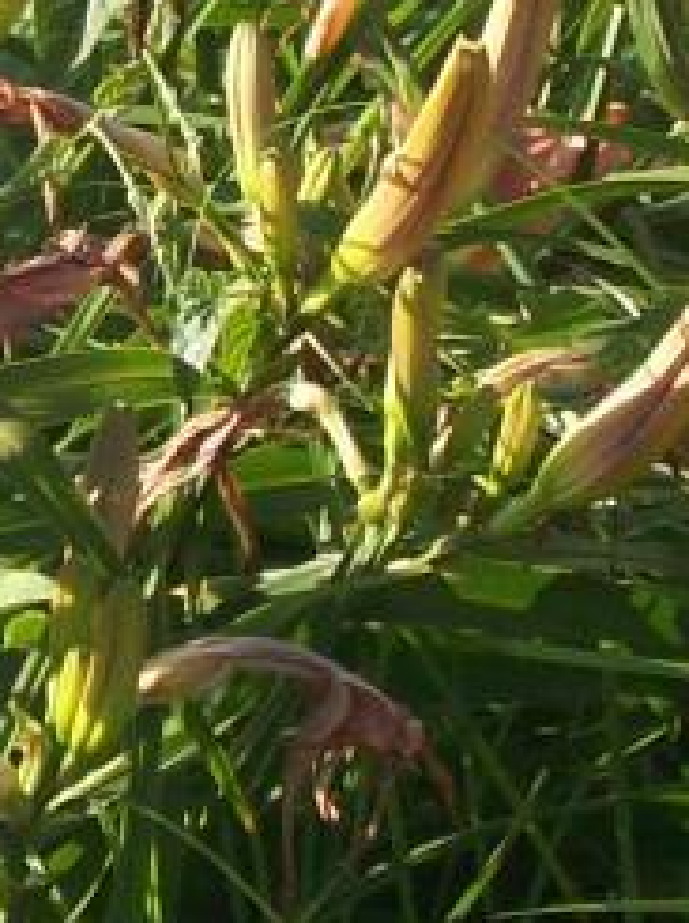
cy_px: -128
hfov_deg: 3.6
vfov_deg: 4.9
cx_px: -633
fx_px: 10723
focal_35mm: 403
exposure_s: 1/299
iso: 80
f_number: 4.2
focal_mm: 12.8
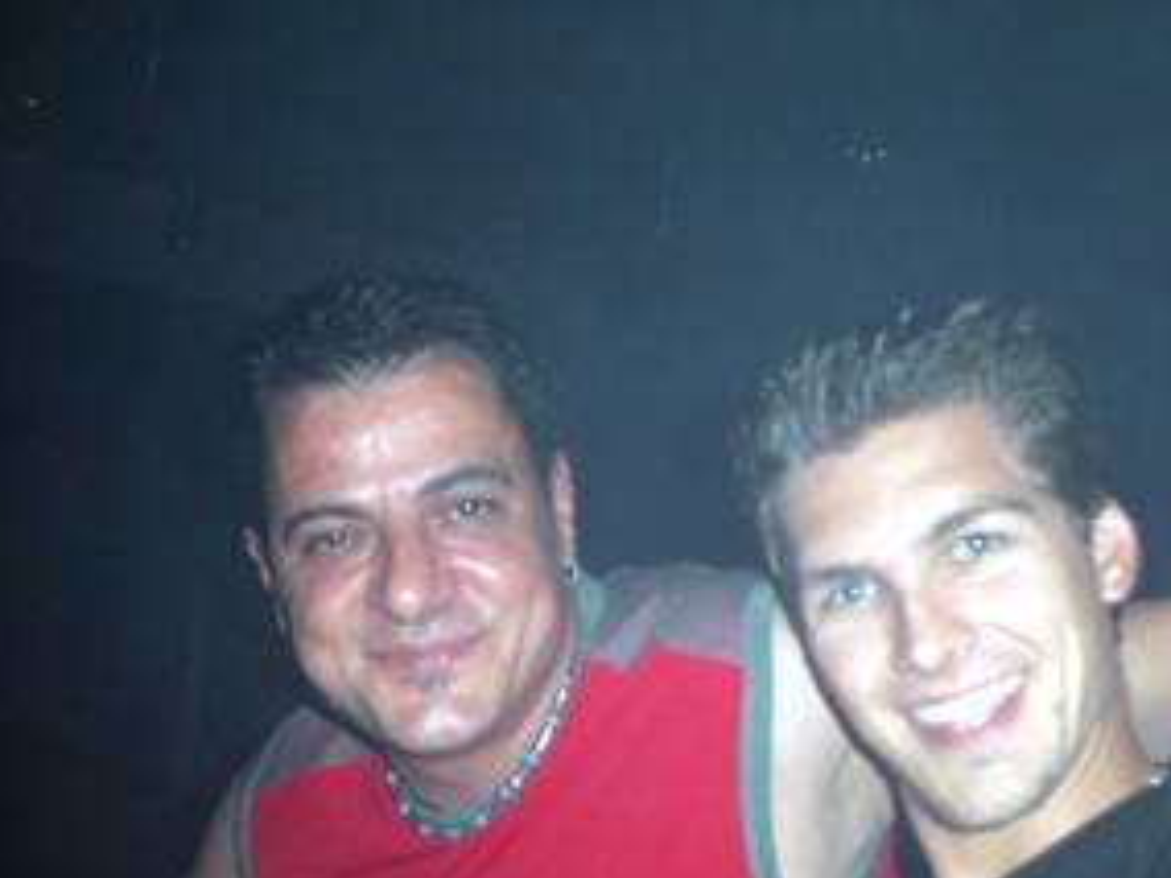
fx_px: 1827
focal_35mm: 54
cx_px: 629
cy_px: 585
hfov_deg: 35.5
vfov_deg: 26.9
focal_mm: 7.8
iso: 100
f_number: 2.8
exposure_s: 1/30
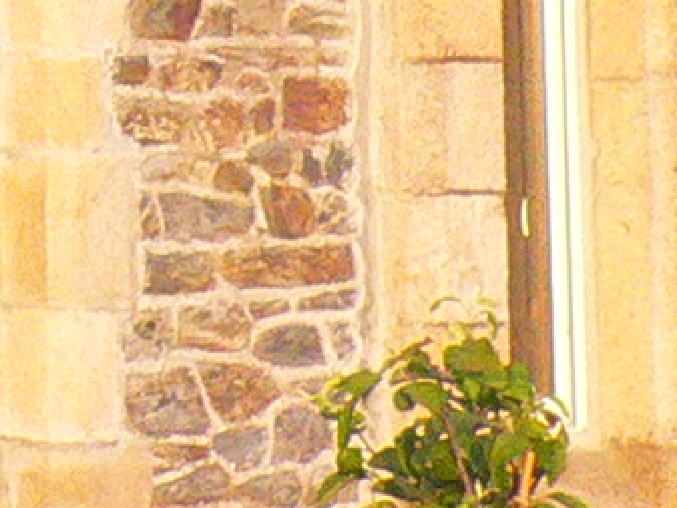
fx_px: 4127
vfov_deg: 6.6
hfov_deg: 8.7
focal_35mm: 211
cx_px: -781
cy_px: -849
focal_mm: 5.8
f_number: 2.8
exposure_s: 1/1300
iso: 400
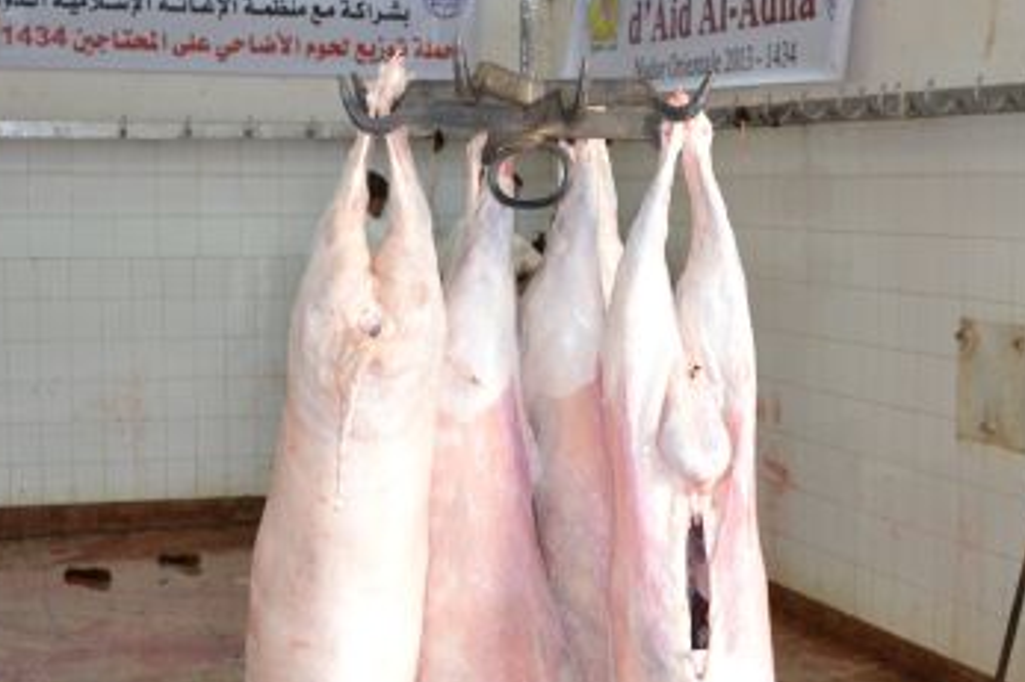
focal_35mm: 72
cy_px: 413
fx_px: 2049
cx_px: 570
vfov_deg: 18.9
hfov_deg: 28.1
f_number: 4.2
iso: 1000
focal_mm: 26
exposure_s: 1/60
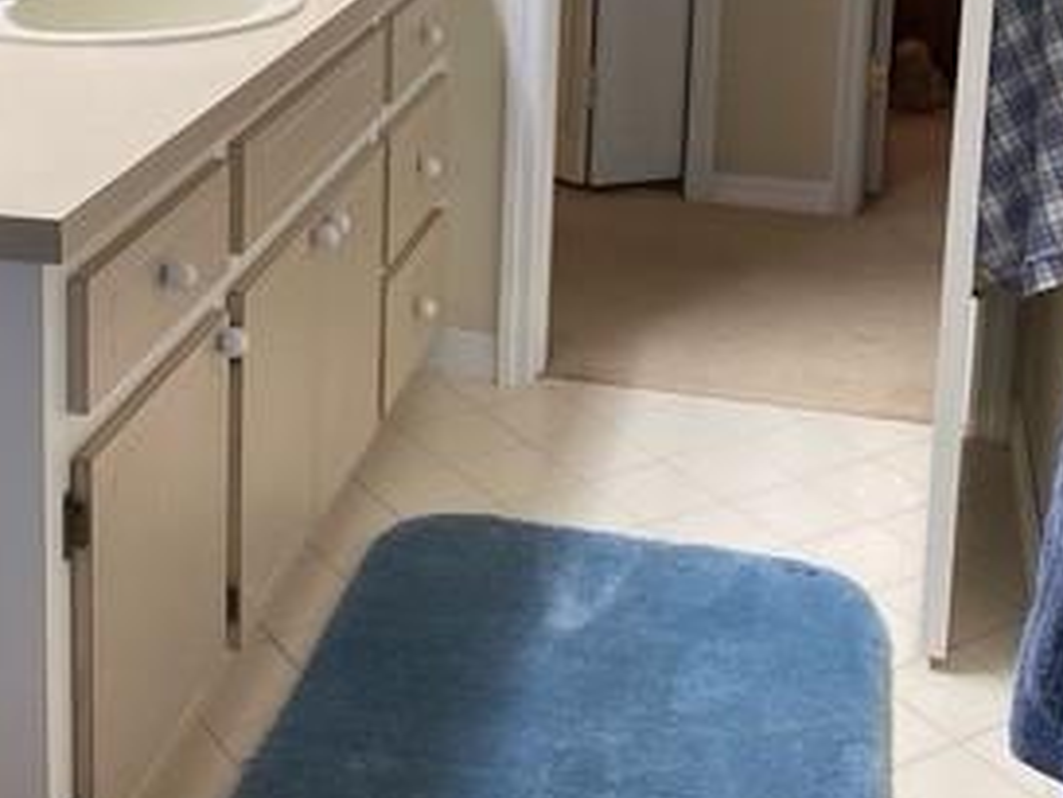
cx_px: 491
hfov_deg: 31.7
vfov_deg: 22.8
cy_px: -47
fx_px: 1874
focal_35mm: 61
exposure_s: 1/60
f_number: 1.8
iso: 64
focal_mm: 4.25
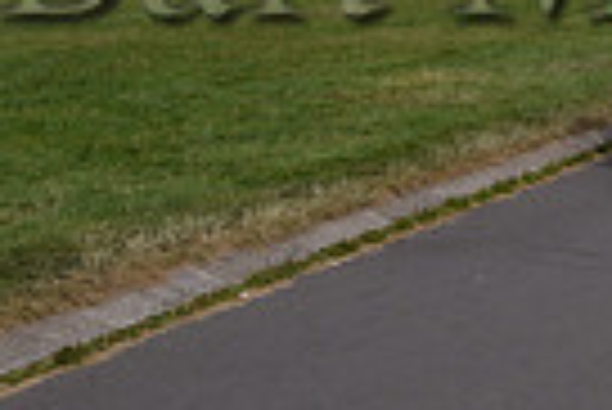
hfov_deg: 14.4
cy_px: -38
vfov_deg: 11.4
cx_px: 1220
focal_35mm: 119
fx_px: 2025
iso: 80
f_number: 11
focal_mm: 28
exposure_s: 1/160
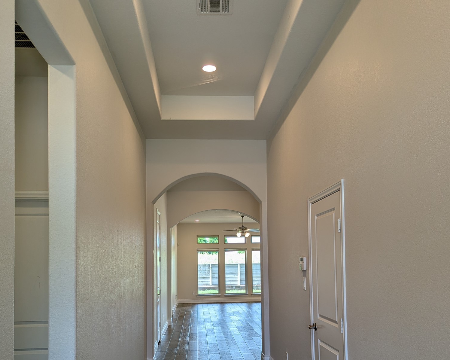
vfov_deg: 44.9
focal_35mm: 32
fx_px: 426
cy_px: 249
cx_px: 225
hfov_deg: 55.7
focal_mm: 6.81
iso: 45
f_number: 1.85
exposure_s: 1/187
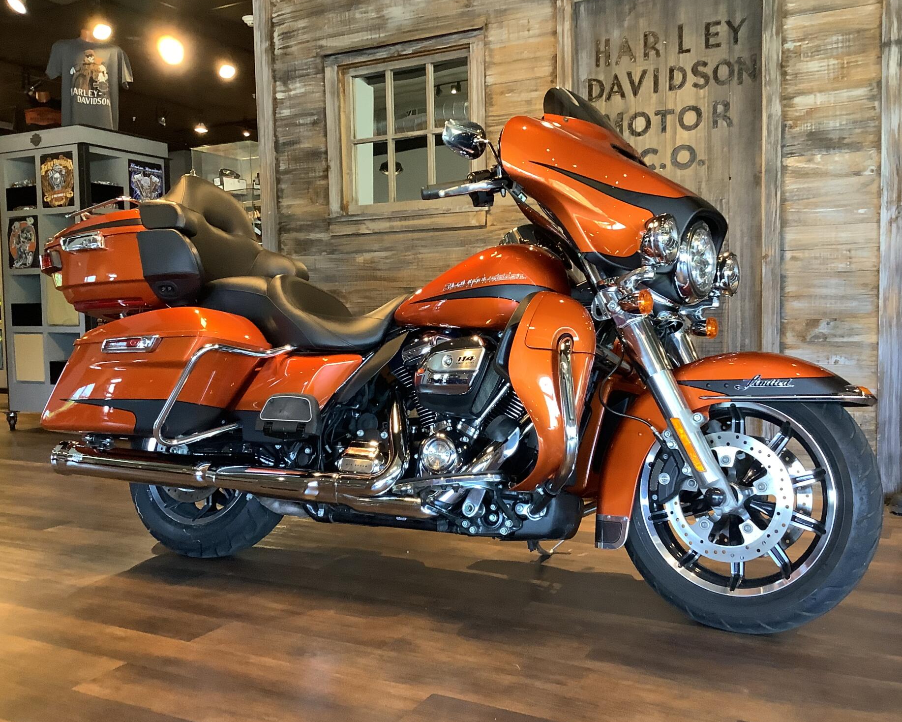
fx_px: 881
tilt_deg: -7.7
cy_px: 362
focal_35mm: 33
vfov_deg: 44.5
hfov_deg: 54.2
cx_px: 452
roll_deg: +1.3
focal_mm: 3.3
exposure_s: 1/50
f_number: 2.4
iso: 160
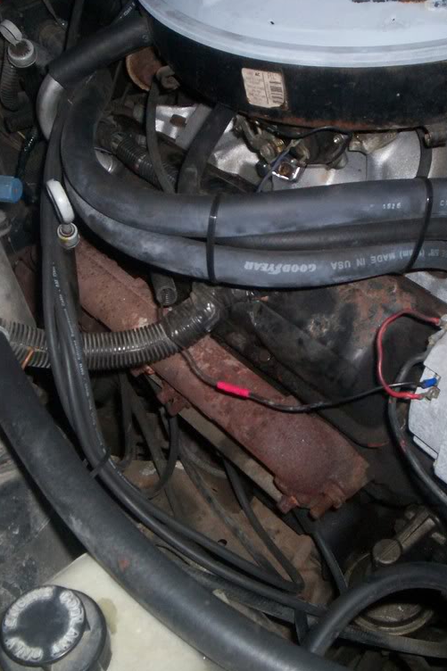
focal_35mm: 51
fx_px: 950
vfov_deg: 38.9
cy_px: 332
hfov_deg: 26.5
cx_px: 239
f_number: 4.5
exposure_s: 1/64
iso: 140
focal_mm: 5.9
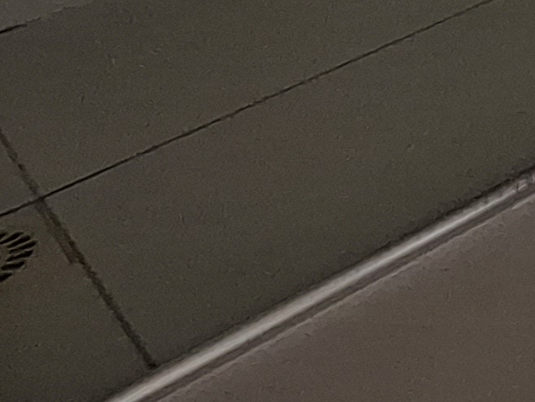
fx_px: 1221
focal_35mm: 79
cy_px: -623
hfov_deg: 13.0
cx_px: 1458
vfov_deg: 13.0
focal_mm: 1.74
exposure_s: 1/40
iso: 100
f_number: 2.2
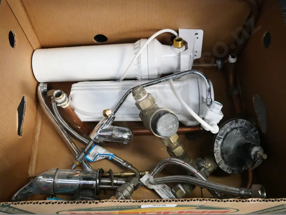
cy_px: 108
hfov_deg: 54.0
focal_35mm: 34
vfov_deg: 41.8
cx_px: 143
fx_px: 281
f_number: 3.8
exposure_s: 1/400
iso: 6400
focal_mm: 17
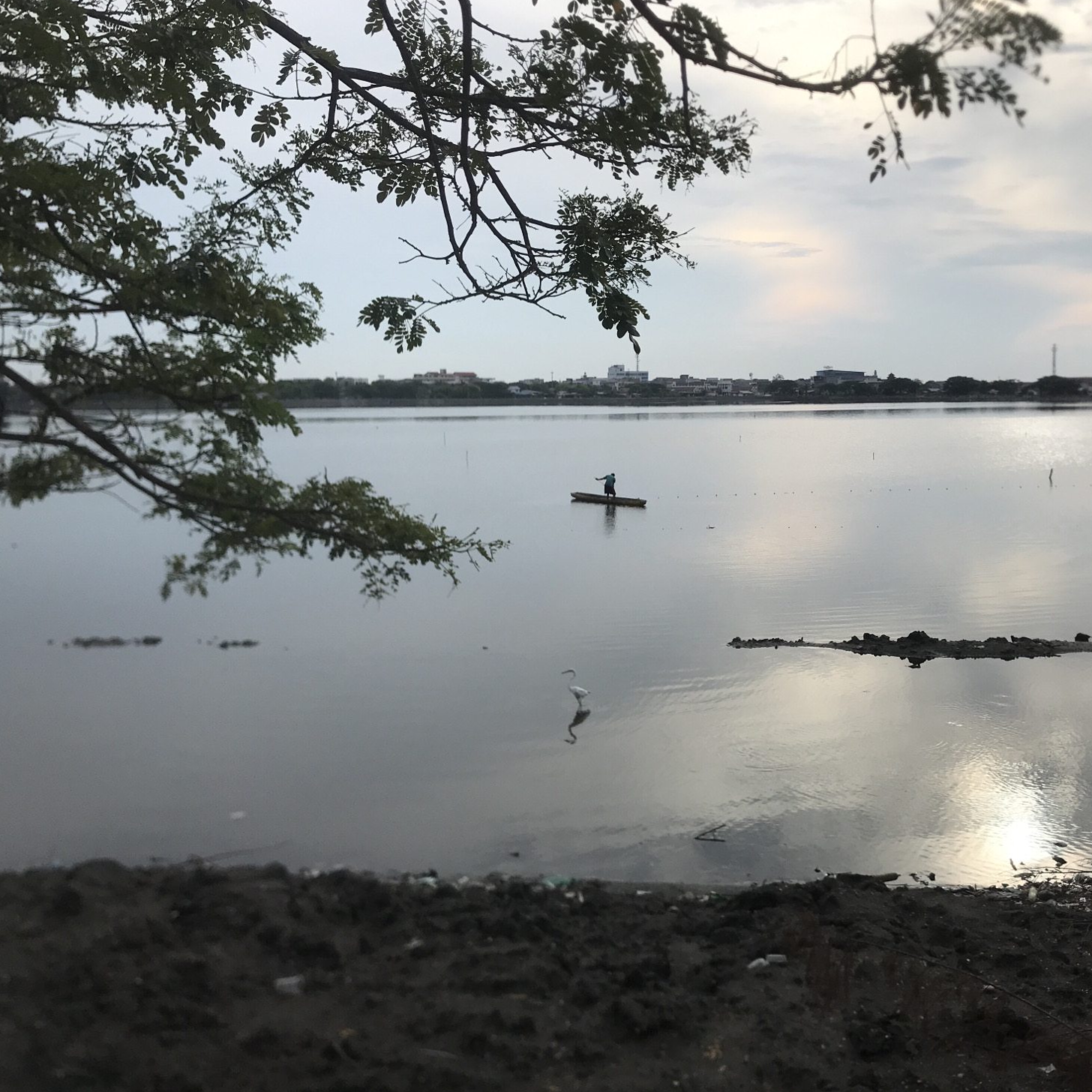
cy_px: 533
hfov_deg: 47.9
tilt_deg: -5.5
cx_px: 700
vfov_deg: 48.4
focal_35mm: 34
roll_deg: +0.0
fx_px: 1213
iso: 20
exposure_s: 1/2336
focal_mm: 3.99
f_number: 1.8
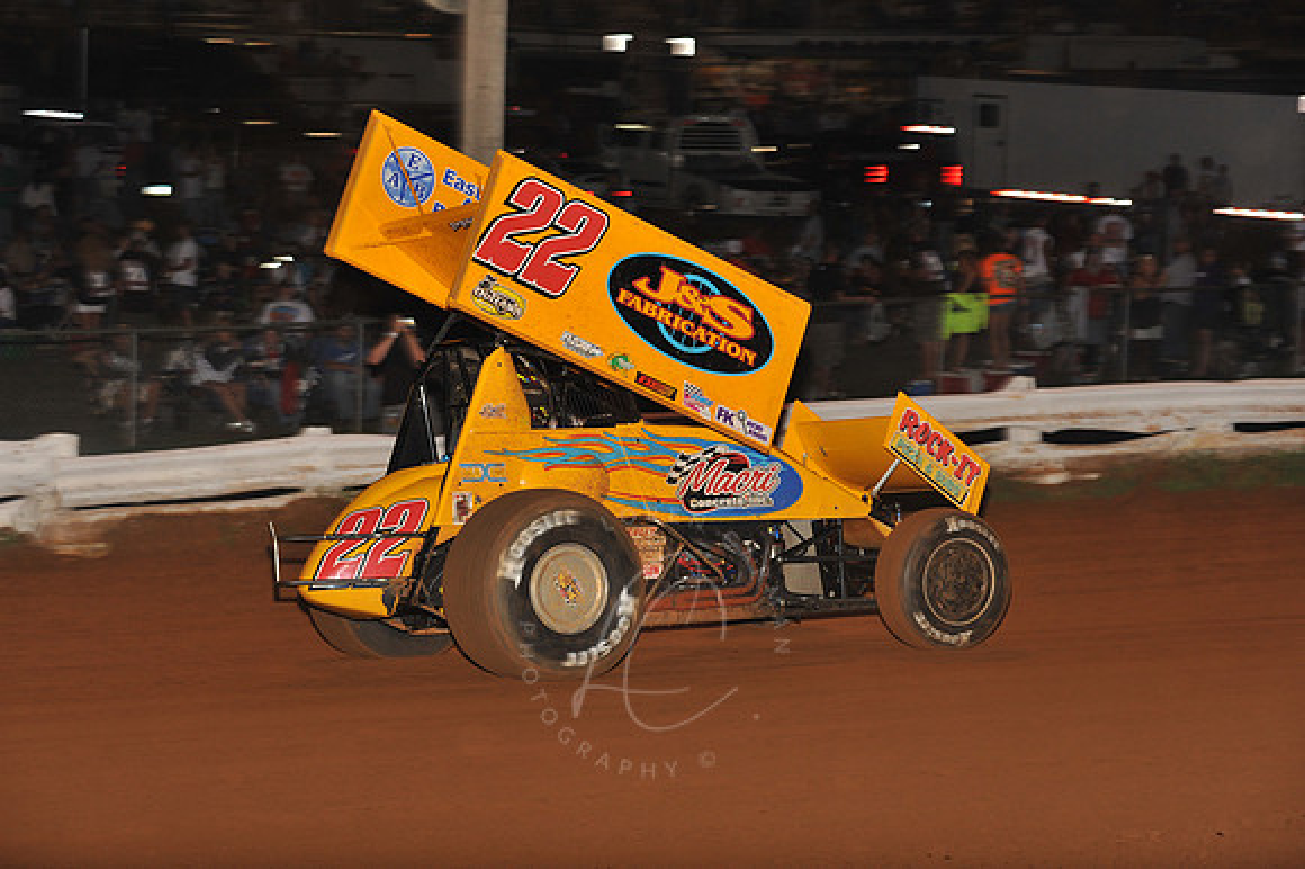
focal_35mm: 112
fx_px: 4058
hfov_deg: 18.3
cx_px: 652
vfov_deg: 12.2
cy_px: 434
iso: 1000
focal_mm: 112
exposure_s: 1/320
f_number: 7.1
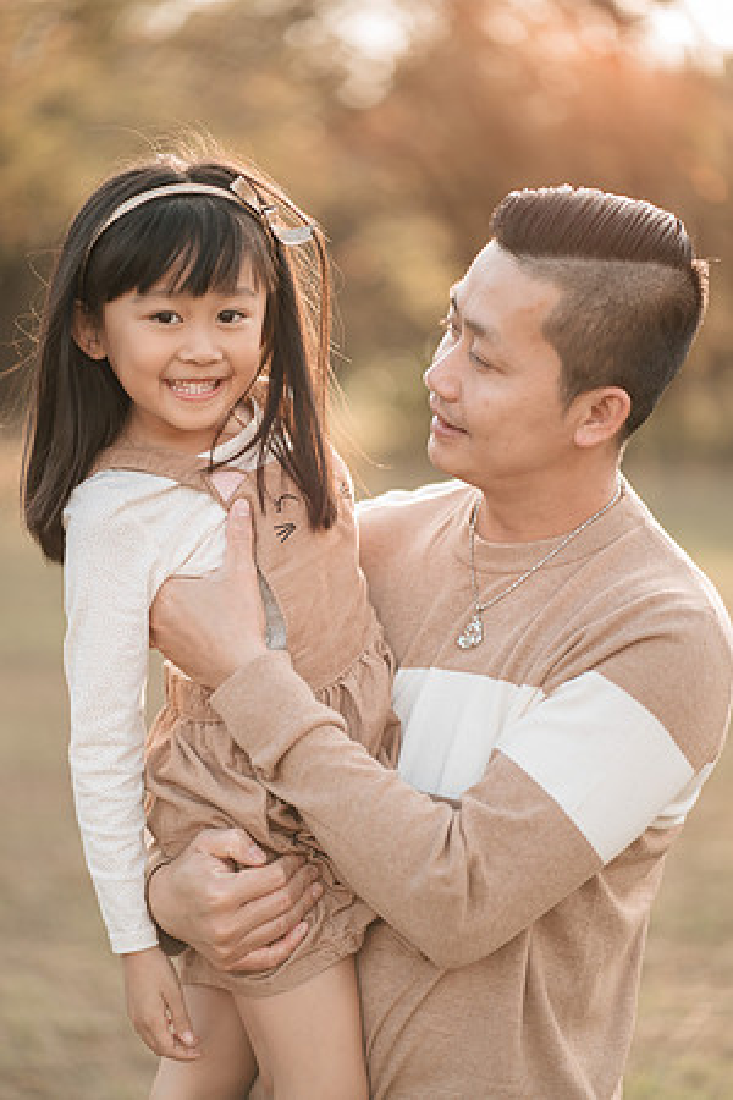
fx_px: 2596
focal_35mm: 85
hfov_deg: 16.1
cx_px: 366
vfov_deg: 23.9
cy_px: 550
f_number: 1.8
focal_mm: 85
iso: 80
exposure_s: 1/400
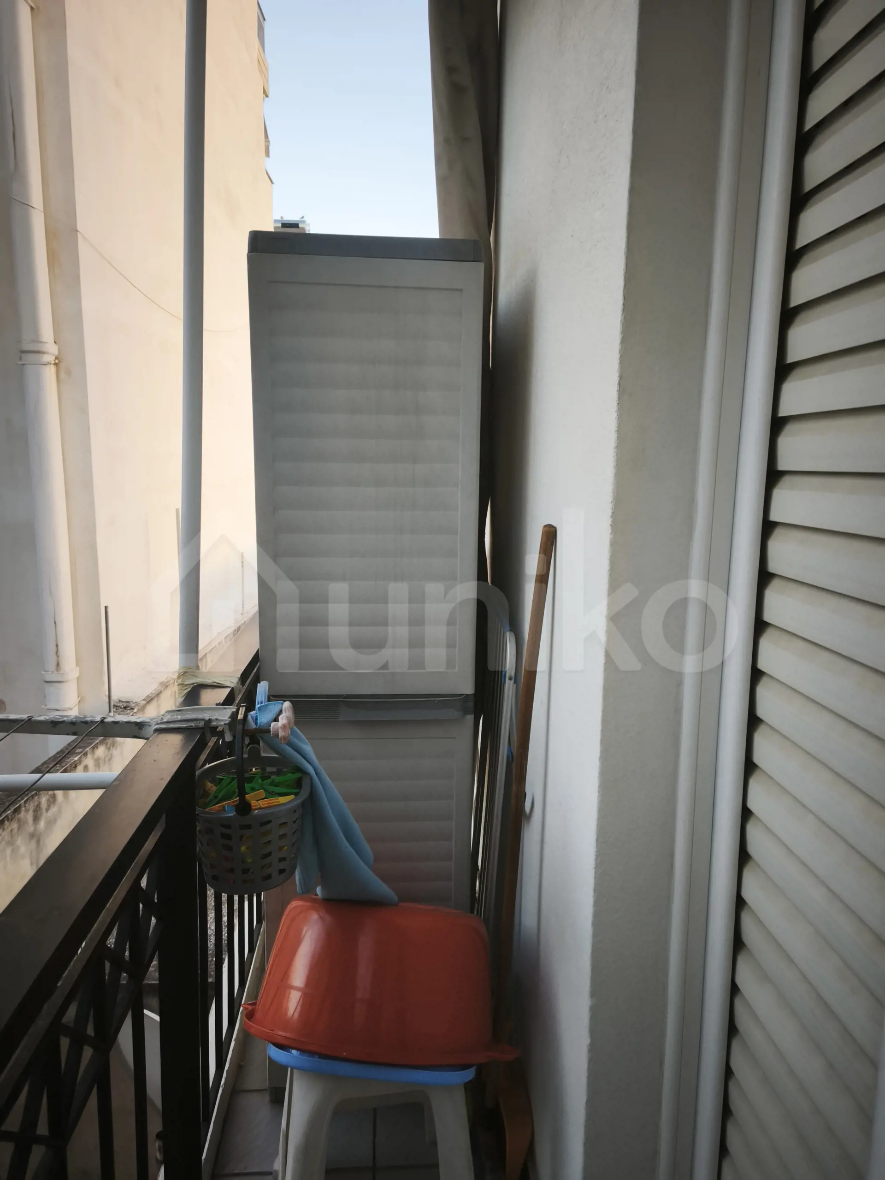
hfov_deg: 58.9
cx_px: 442
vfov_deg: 73.9
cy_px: 590
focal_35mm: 23
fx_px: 784
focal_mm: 5.35
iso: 320
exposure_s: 1/493
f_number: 1.7
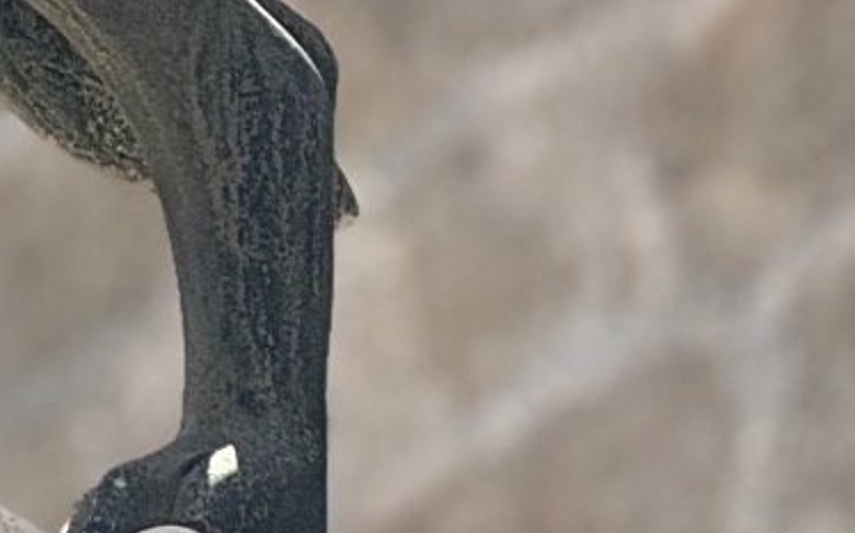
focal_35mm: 681
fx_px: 15854
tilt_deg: +24.3
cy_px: -846
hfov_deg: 3.1
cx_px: -738
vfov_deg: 1.9
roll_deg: +1.8
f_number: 2.8
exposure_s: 1/611
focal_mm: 15.66
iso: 50
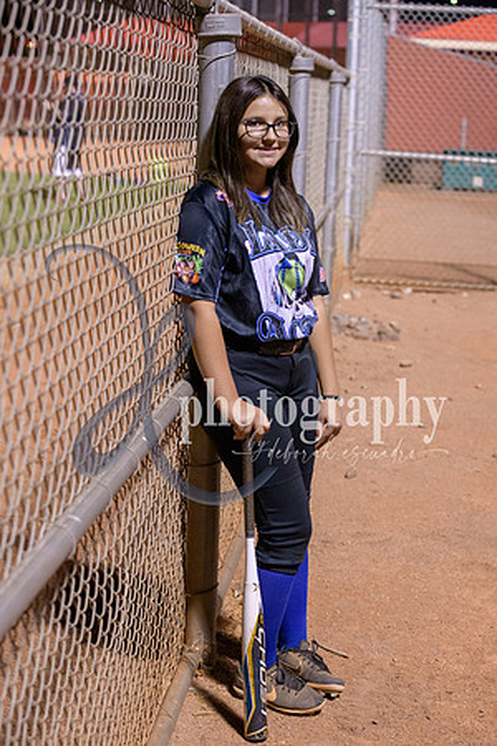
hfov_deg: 19.5
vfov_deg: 28.8
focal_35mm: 70
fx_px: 1449
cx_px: 248
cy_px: 373
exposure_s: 1/250
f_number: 5
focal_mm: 70
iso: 4000
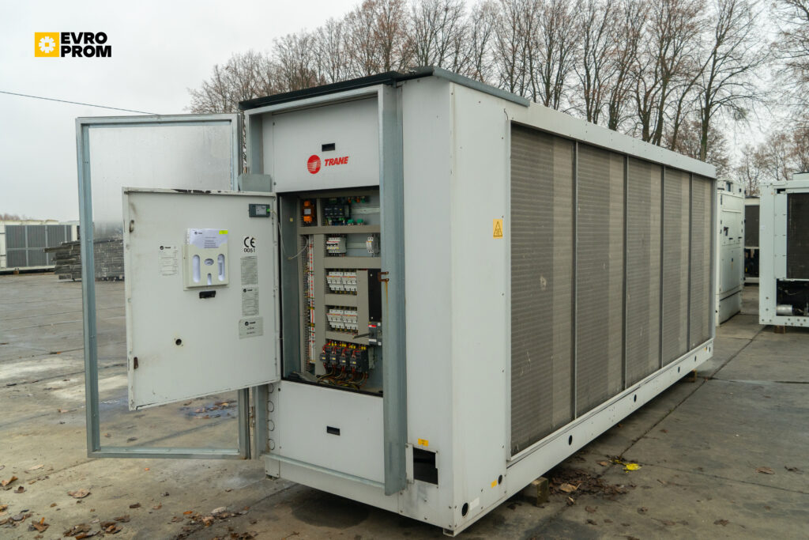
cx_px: 404
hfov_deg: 63.7
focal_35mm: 29
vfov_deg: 45.0
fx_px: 652
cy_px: 270
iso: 1000
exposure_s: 1/125
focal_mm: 29
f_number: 8
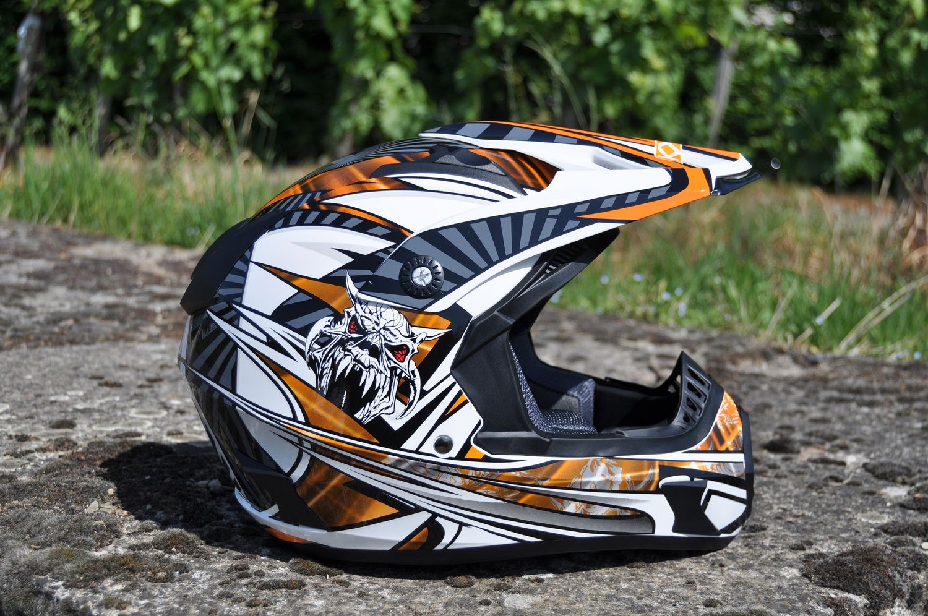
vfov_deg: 26.4
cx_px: 464
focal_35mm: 51
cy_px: 308
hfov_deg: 38.9
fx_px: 1313
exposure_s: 1/2500
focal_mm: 34
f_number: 4.5
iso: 200
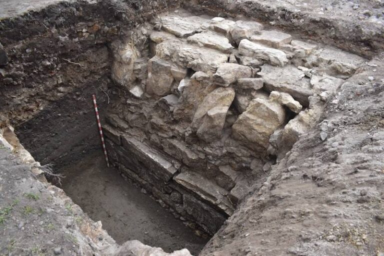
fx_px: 288
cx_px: 192
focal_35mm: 27
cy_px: 128
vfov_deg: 47.9
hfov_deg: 67.4
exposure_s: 1/250
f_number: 5
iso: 400
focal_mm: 18
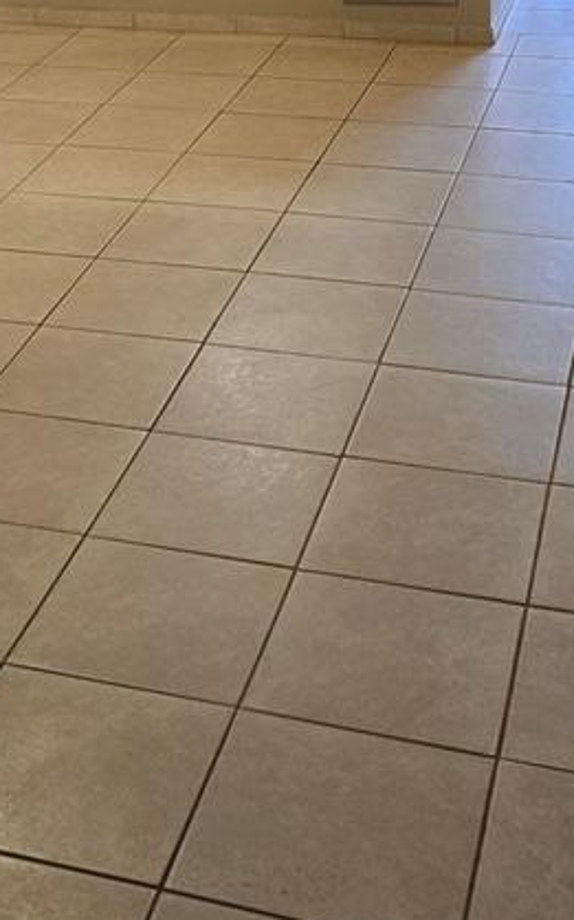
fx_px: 1753
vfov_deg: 27.5
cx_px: 84
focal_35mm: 70
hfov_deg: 18.4
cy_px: -22
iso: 160
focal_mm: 6.3
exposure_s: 1/120
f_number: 1.7
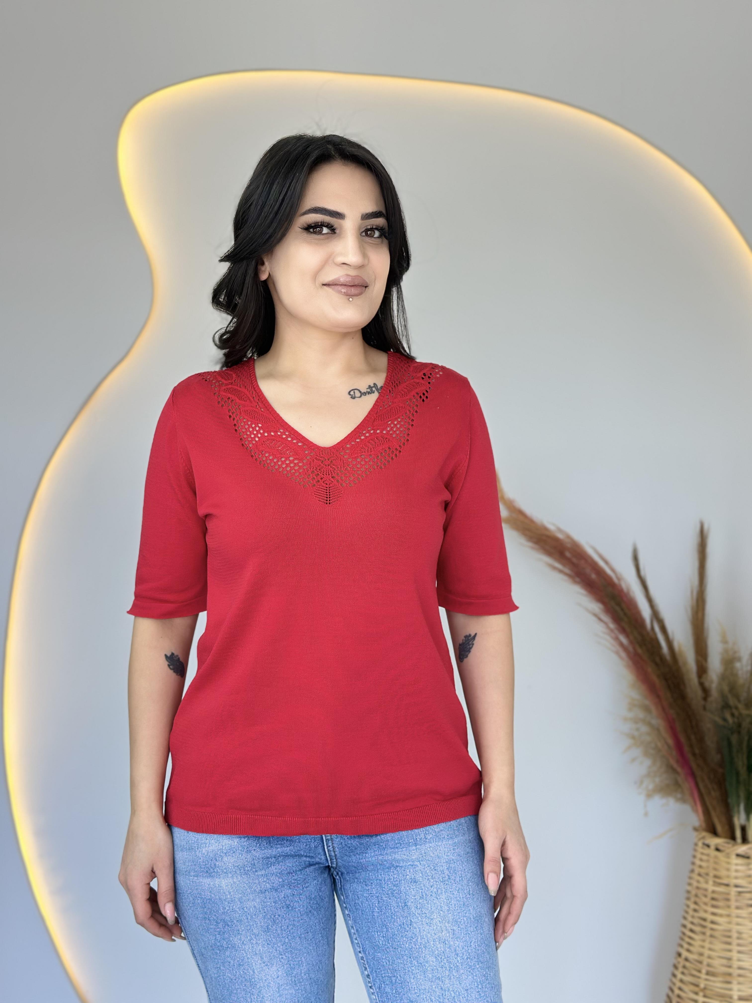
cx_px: 376
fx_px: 1390
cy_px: 502
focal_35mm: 48
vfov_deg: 39.7
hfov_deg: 30.3
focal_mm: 6.86
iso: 80
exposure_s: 1/172
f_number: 1.78
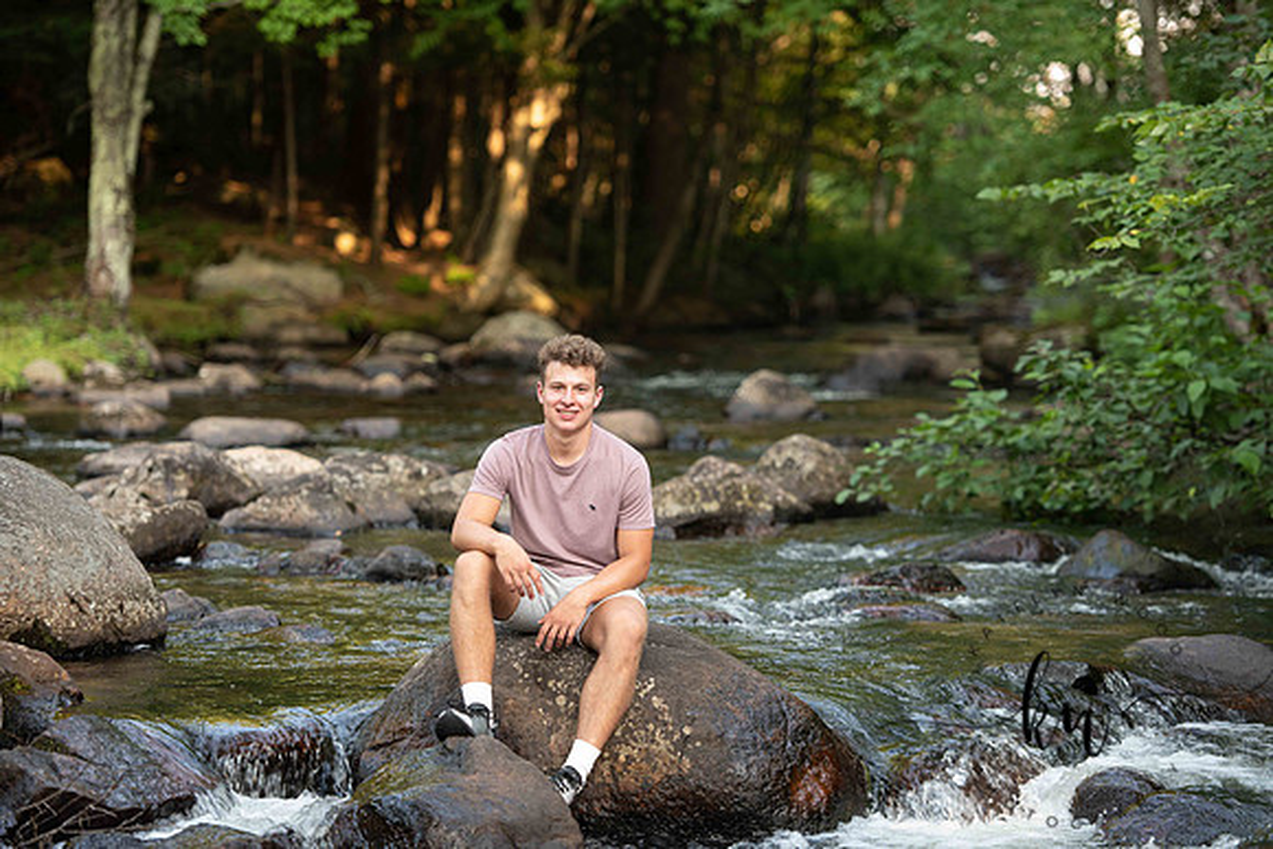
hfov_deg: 16.8
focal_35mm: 122
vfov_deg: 11.2
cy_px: 424
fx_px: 4315
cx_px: 636
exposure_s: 1/125
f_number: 2.8
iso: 400
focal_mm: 122
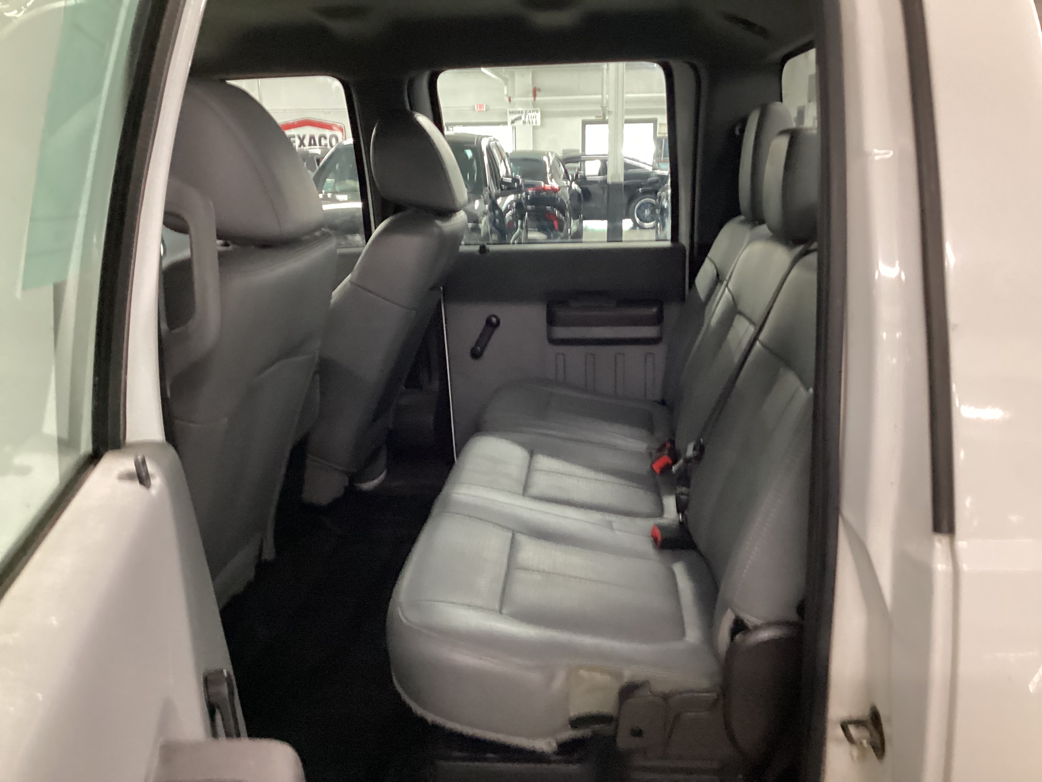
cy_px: 391
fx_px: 933
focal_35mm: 31
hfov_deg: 58.4
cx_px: 521
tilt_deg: -15.0
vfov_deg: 45.4
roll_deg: -0.3
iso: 500
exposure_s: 1/30
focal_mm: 3.3
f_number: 2.4
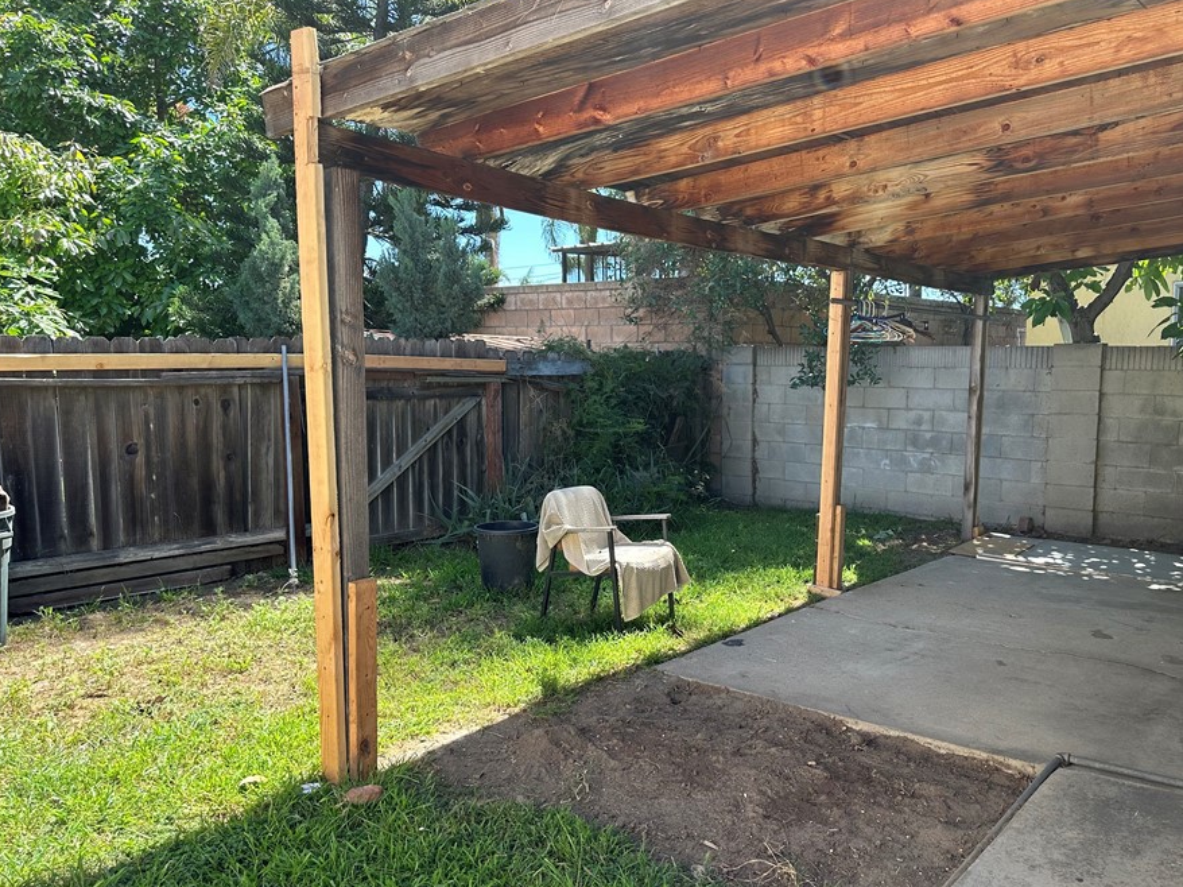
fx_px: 957
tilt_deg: -5.7
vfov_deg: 49.7
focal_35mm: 28
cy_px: 480
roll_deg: +0.1
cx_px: 678
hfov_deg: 63.2
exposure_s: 1/659
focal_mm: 6.86
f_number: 1.78
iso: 80
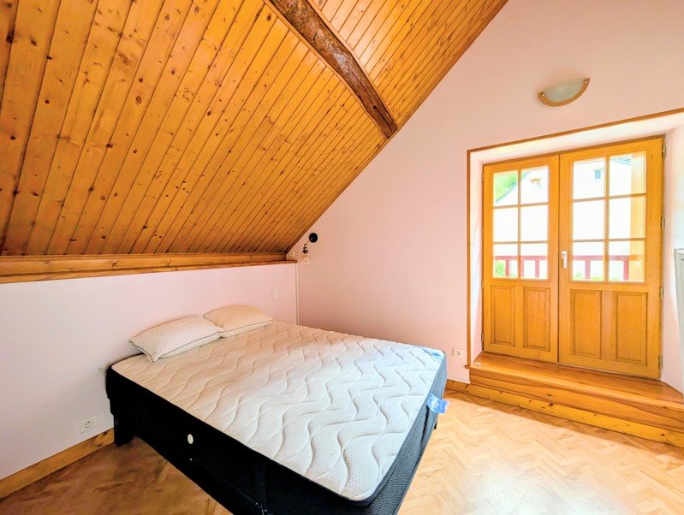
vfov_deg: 94.7
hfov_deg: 110.4
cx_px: 342
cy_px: 258
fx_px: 238
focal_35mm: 12
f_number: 1.7
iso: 69
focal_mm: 2.02
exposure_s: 1/83.5
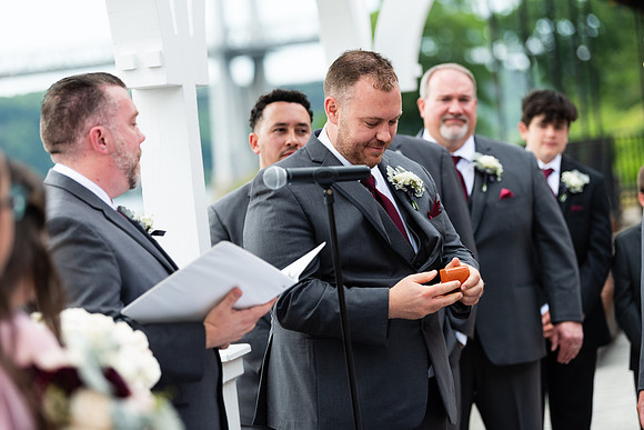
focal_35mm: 130
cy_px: 215
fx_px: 2326
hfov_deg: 15.8
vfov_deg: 10.6
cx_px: 322
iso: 64
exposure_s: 1/500
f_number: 2.8
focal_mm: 130
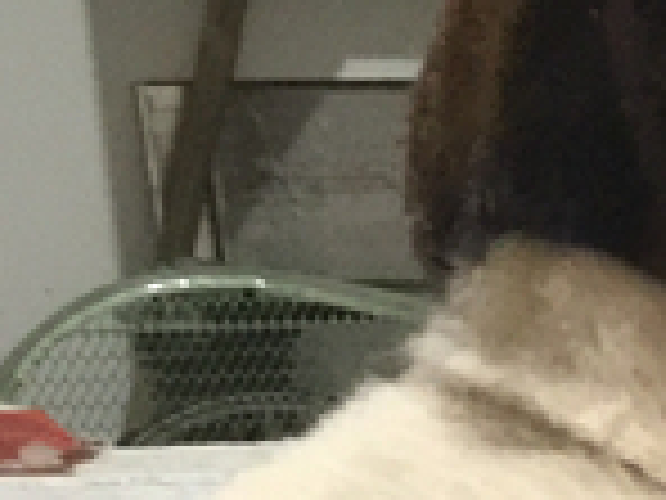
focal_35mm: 192
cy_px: 1128
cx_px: 2007
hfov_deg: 8.6
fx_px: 3694
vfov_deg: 7.3
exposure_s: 1/10
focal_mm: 4.15
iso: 100
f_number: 2.2
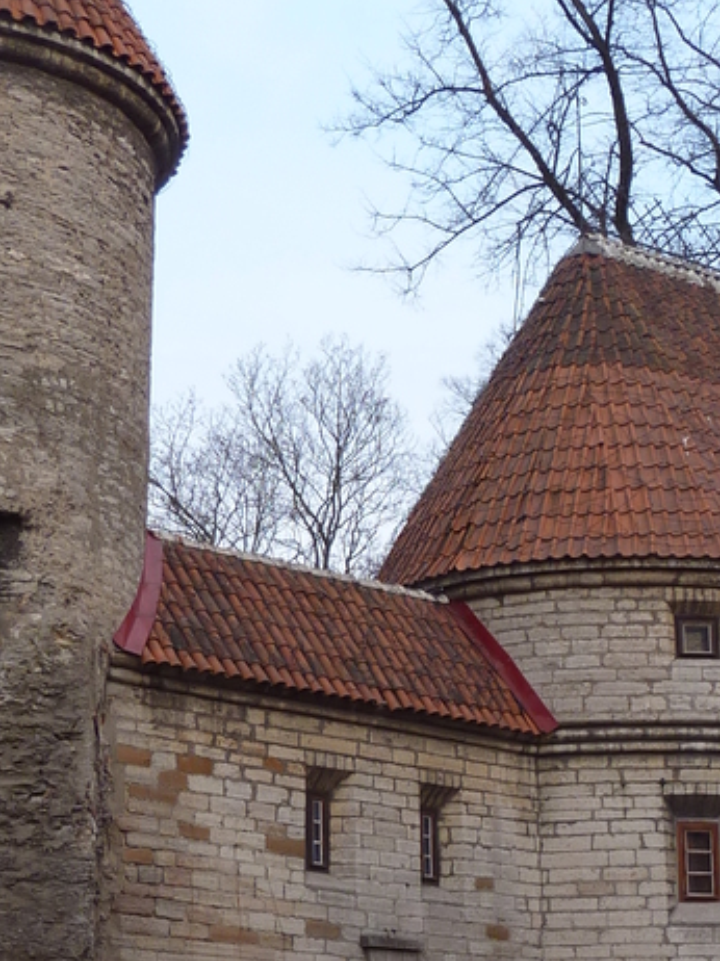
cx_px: 414
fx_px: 2165
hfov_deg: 18.9
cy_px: 803
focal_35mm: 78
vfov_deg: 24.5
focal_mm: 5
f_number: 3.4
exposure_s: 1/80
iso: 80
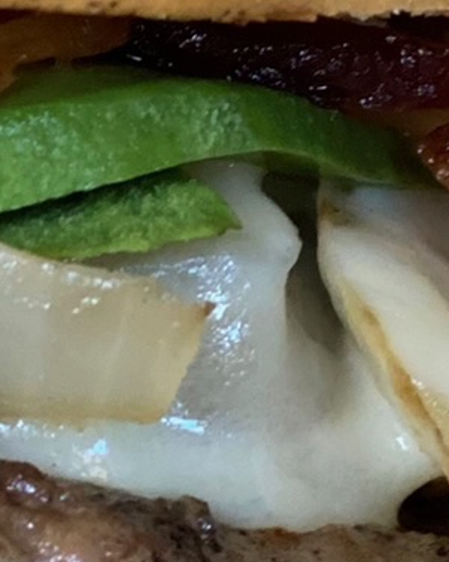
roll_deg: -0.9
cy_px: 334
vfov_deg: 7.0
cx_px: -84
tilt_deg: -9.7
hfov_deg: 5.6
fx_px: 4590
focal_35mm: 276
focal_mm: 6
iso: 160
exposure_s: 1/40
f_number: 2
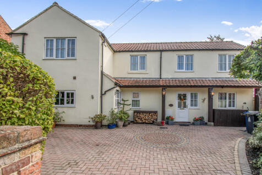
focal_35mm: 15
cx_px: 131
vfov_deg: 77.3
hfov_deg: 100.4
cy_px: 88
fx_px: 109
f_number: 8
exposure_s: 1/320
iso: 200
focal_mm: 10
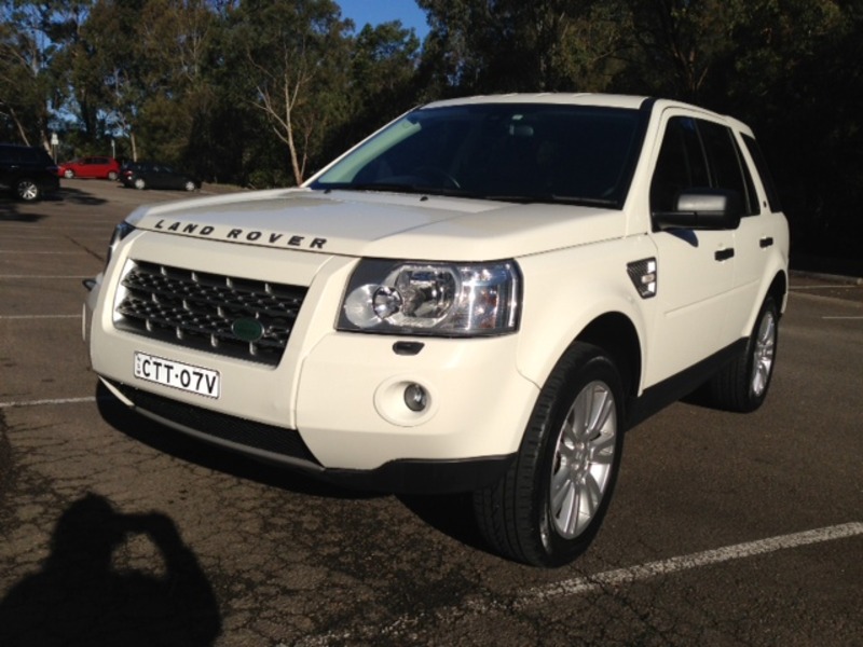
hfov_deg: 55.4
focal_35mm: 33
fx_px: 823
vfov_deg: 42.9
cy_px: 324
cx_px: 432
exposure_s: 1/3012
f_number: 2.4
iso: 50
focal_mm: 4.13
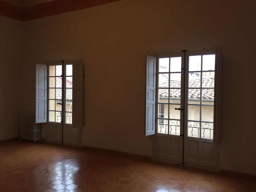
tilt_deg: -0.8
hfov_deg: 61.7
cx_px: 128
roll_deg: +0.4
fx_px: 214
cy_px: 96
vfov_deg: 48.2
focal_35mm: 29
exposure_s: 1/33
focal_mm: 4.15
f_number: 2.2
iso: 64
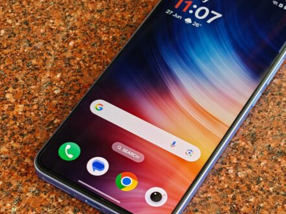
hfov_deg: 17.3
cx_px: 164
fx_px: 941
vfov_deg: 13.0
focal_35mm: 114
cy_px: 106
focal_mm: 13.85
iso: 500
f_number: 2.6
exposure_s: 1/197
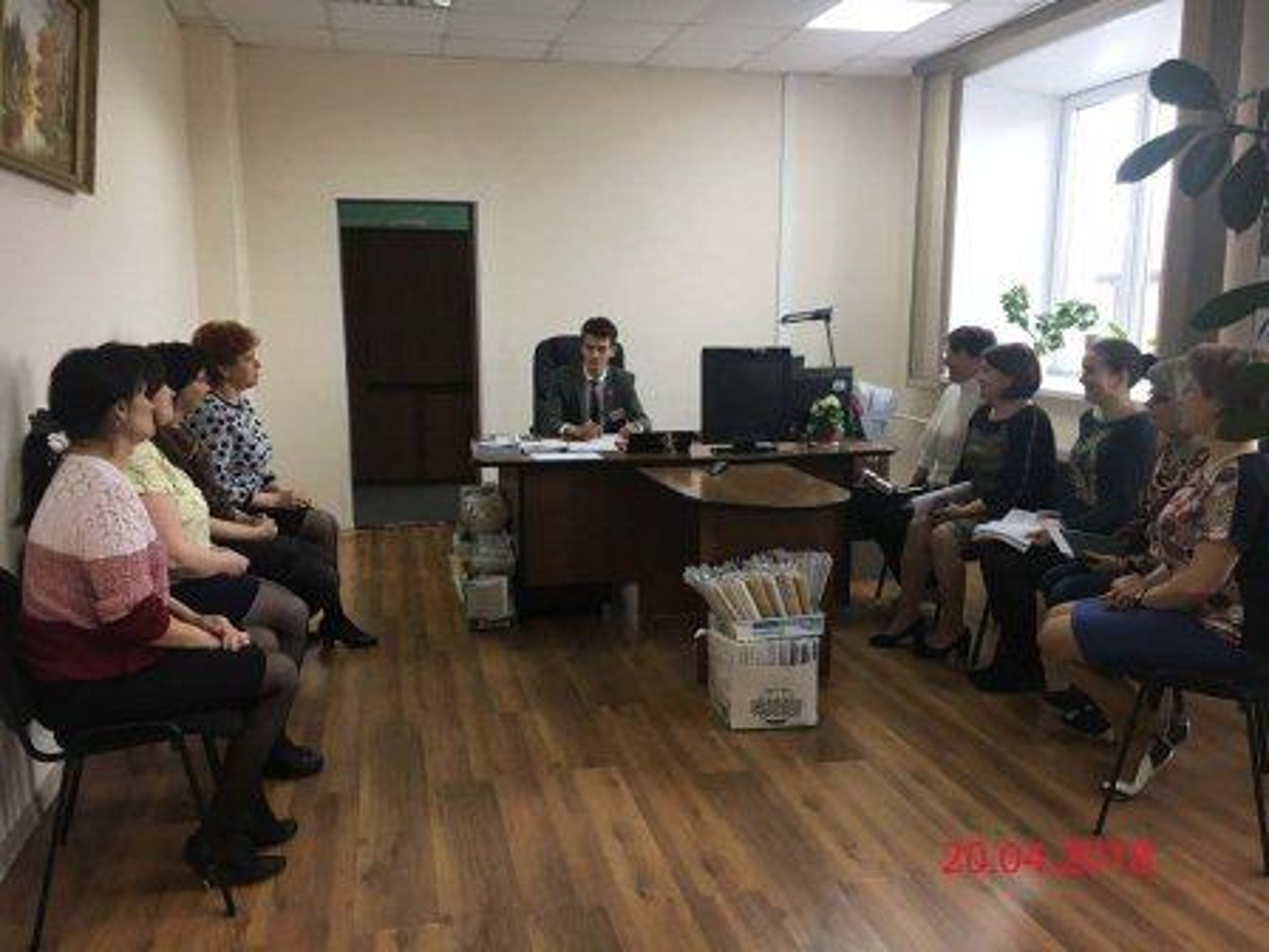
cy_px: 476
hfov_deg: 61.7
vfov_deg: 48.2
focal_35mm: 29
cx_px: 634
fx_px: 1063
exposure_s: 1/33
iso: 64
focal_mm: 4.15
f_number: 2.2
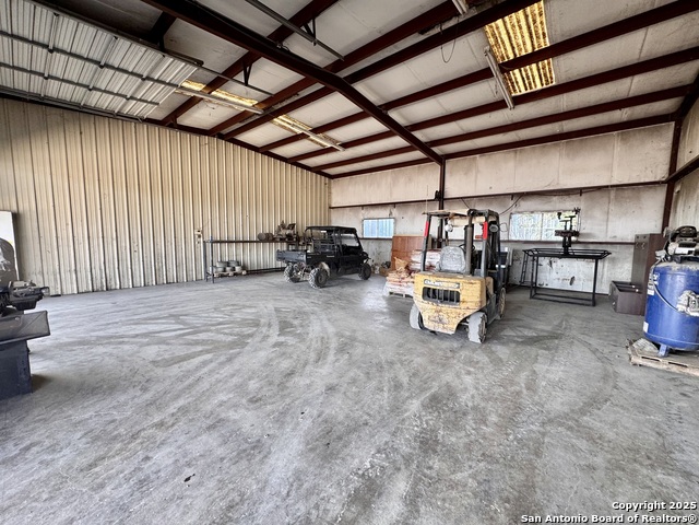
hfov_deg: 102.1
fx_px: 283
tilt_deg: -5.6
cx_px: 350
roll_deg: -0.4
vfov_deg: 85.7
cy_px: 262
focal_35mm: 14
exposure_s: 1/99
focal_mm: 2.22
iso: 125
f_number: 2.2
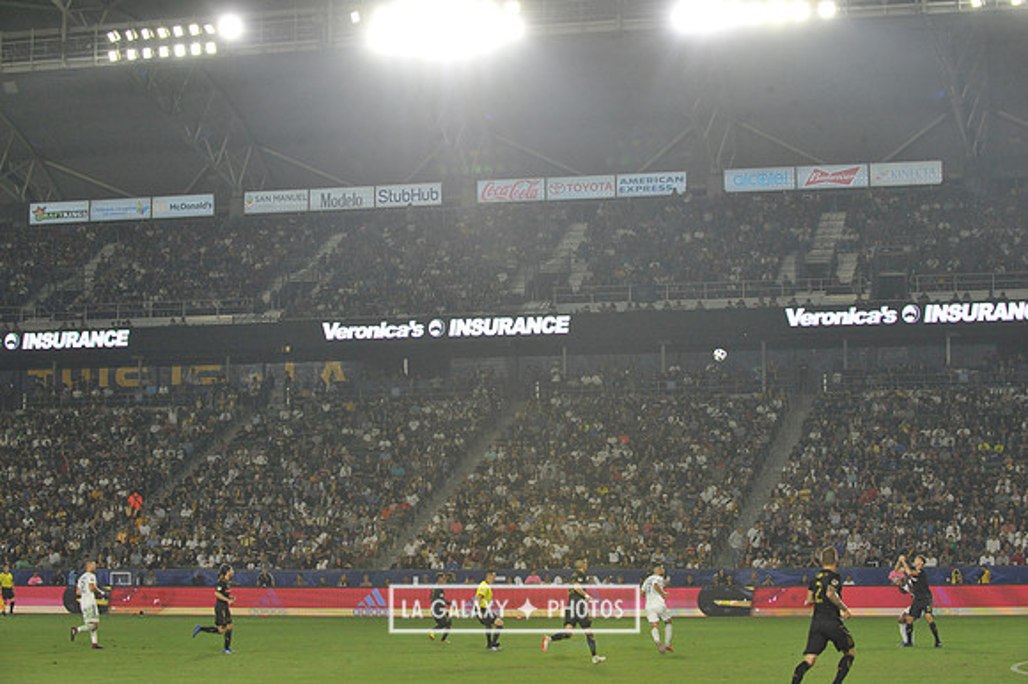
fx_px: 2454
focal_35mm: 86
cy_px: 342
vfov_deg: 15.9
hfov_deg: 23.7
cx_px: 514
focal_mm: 86
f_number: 9
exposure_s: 1/320
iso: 3200
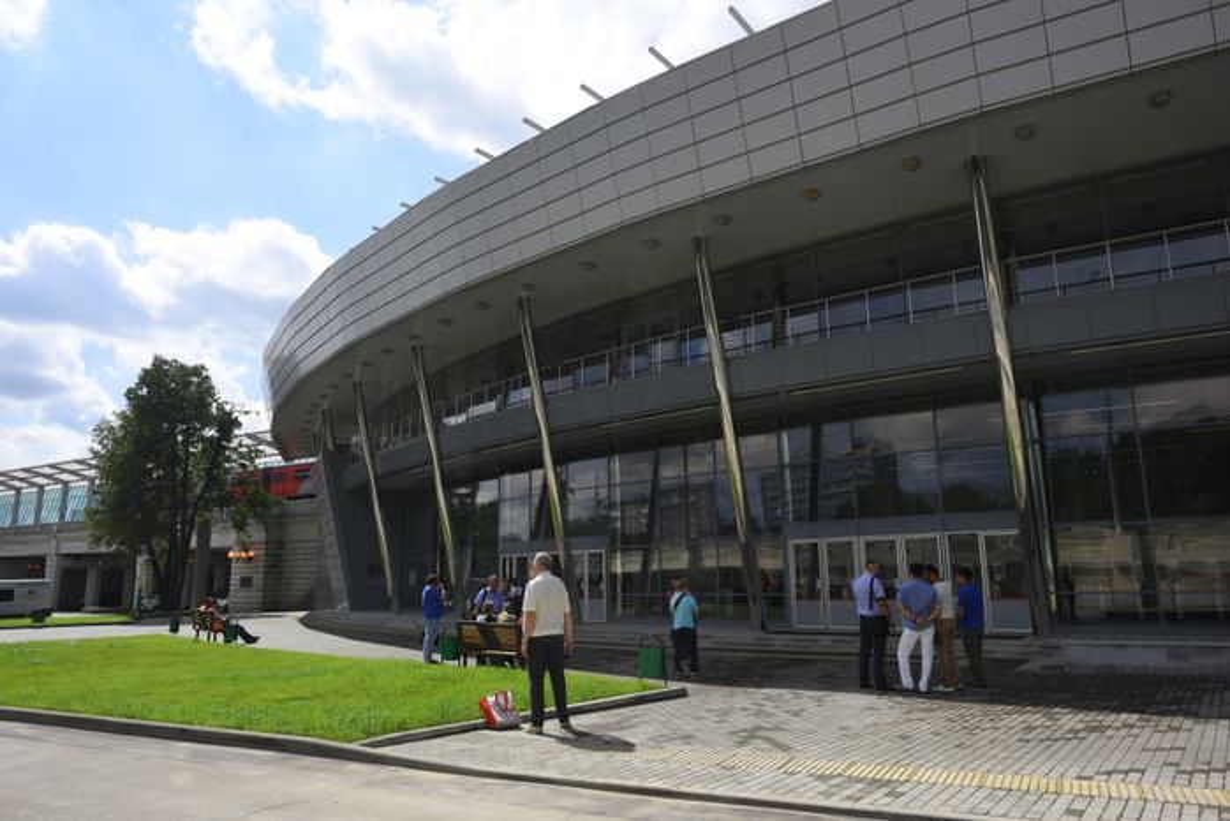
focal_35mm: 24
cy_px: 410
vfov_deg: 53.2
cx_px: 615
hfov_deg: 73.7
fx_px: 820
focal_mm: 24
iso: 200
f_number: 5.6
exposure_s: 1/1250
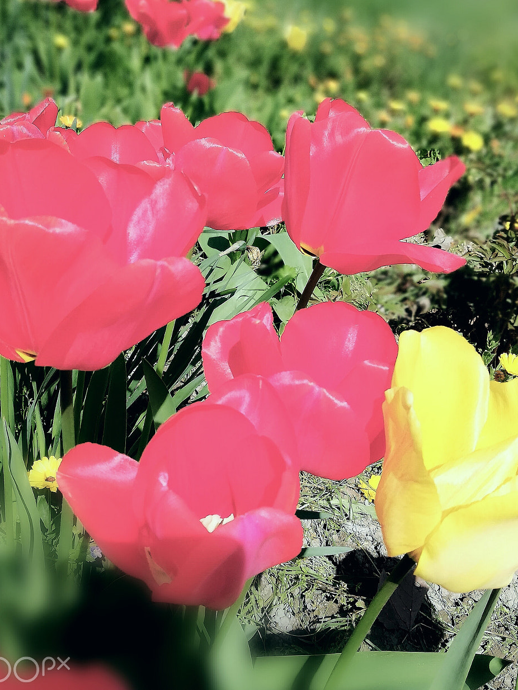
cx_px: 267
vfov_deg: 52.4
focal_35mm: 35
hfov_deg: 40.7
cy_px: 296
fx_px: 698
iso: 50
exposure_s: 1/1218
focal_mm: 3.81
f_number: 4
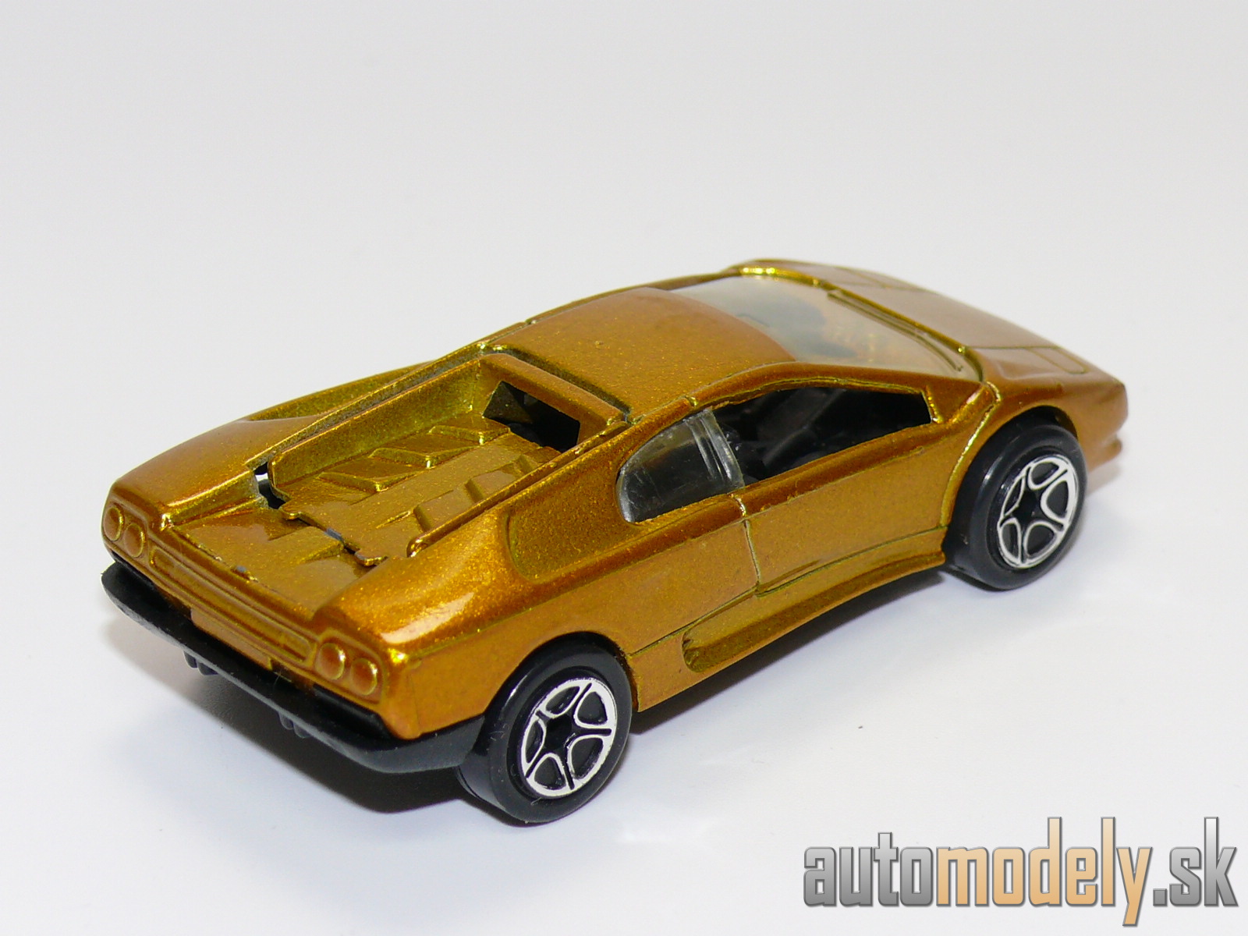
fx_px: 3966
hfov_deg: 17.9
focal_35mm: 110
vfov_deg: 13.5
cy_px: 468
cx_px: 624
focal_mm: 14
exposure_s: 1/30
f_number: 4
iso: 100
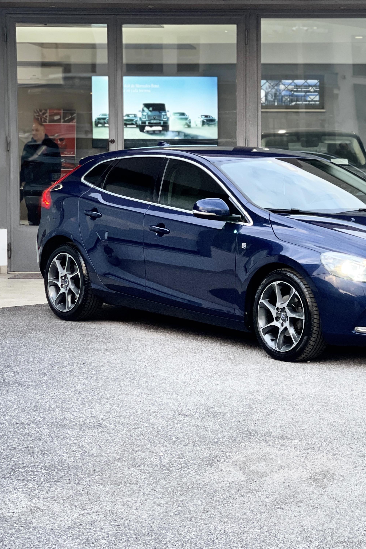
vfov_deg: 22.9
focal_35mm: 89
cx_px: 278
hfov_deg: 15.3
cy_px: 275
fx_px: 1357
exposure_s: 1/110
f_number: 2.2
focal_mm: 7.5
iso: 200
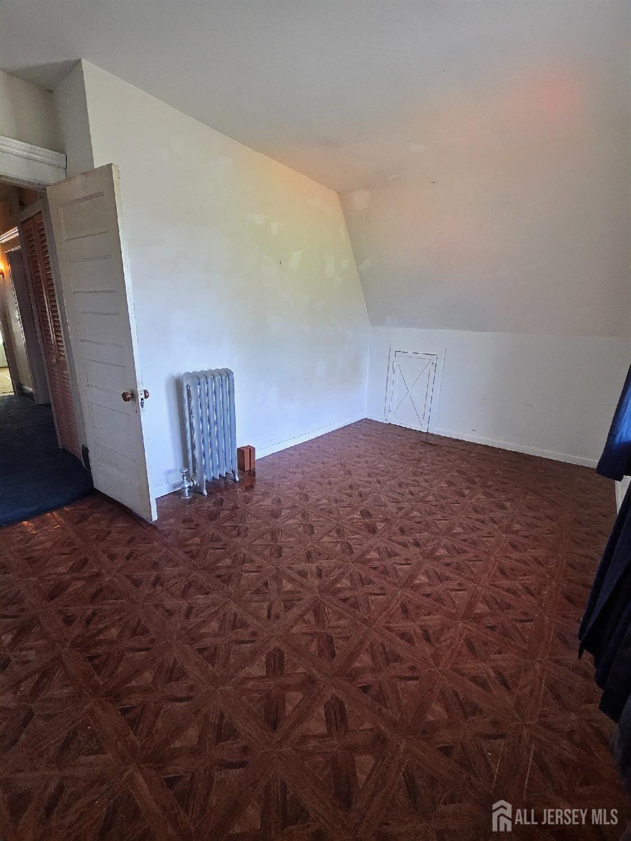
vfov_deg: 106.2
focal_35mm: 13
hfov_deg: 89.9
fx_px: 316
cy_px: 420
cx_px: 316
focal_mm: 2.2
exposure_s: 1/60.2
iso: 200
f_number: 2.2
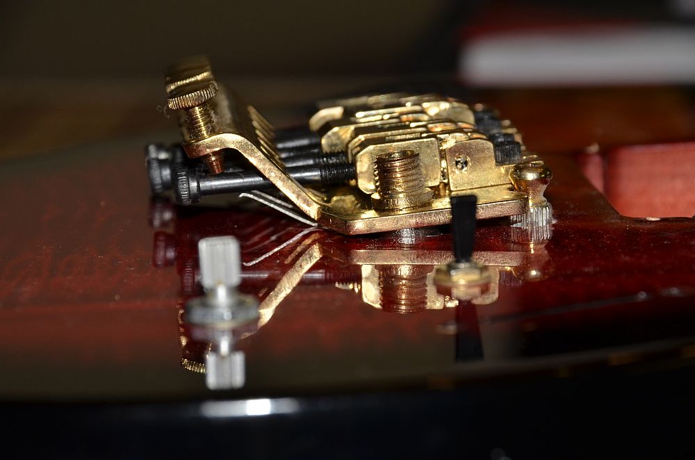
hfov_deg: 6.9
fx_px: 5779
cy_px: 230
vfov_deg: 4.6
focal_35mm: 300
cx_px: 348
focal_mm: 200
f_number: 11
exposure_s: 1/60
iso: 400
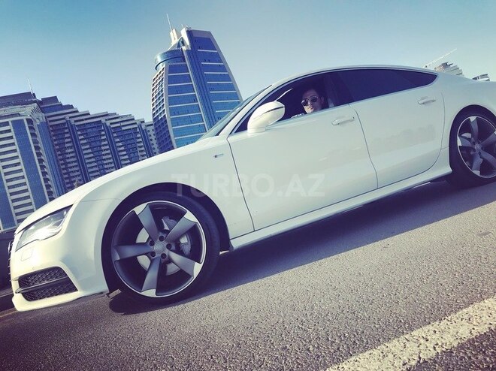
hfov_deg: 63.5
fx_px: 401
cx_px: 248
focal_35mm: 28
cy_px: 186
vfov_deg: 49.7
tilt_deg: +1.4
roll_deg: +17.5
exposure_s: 1/1742
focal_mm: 3.99
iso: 20
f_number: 1.8
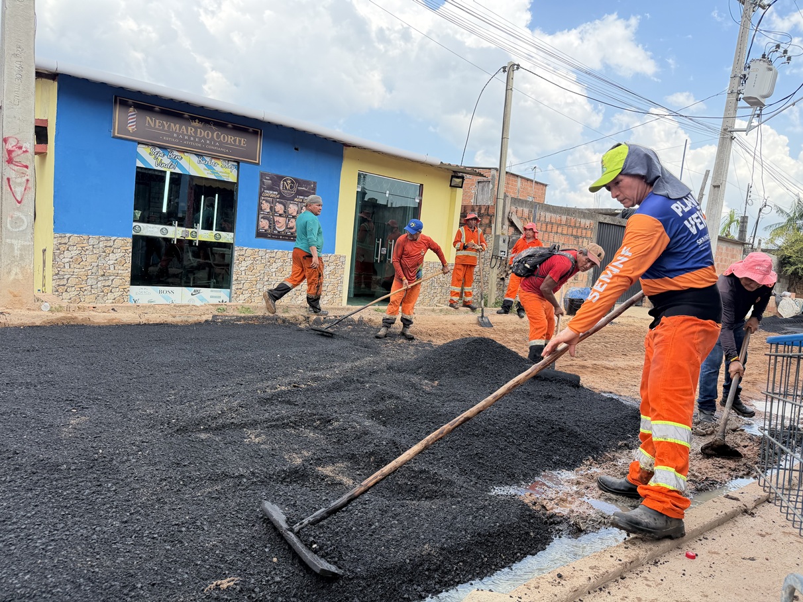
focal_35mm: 24
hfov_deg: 71.6
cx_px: 402
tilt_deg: -4.9
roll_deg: -6.3
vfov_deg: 56.8
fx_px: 557
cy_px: 301
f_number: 1.78
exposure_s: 1/1522
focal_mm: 6.76
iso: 100
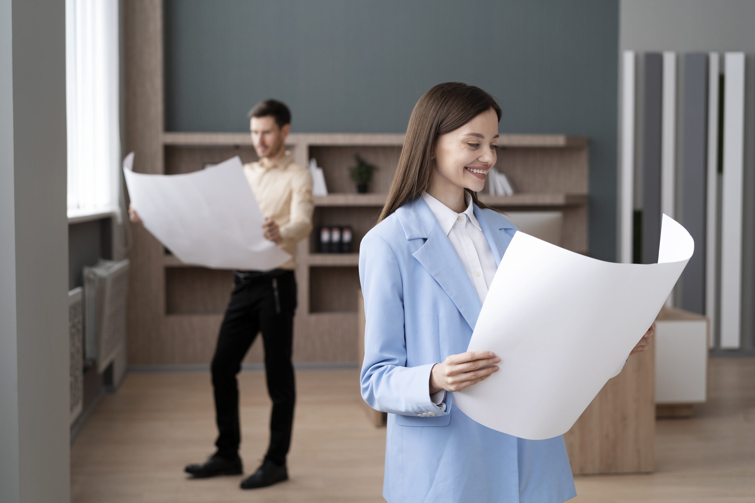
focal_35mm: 55
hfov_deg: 36.2
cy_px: 252
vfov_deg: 24.6
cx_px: 378
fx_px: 1153
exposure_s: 1/250
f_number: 3.2
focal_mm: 55
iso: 125
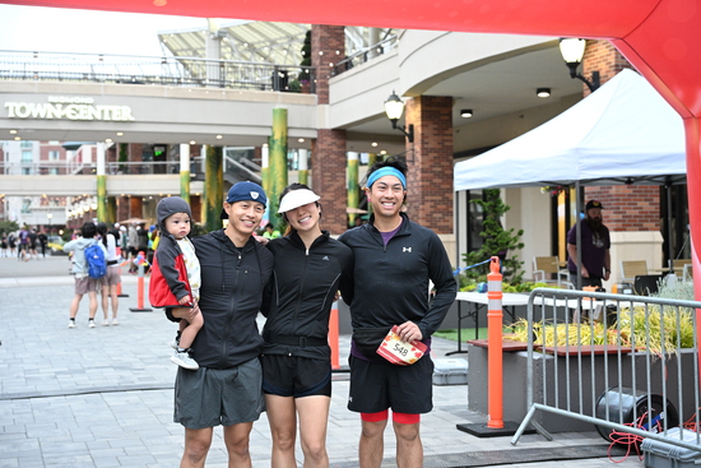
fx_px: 1071
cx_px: 350
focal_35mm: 55
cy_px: 234
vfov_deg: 24.6
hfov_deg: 36.2
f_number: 4
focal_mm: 55
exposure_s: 1/320
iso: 3200
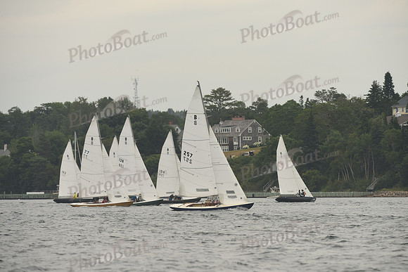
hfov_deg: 6.1
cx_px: 204
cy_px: 136
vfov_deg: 4.0
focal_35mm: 340
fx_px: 3854
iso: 400
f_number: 6.3
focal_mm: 340
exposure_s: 1/1000
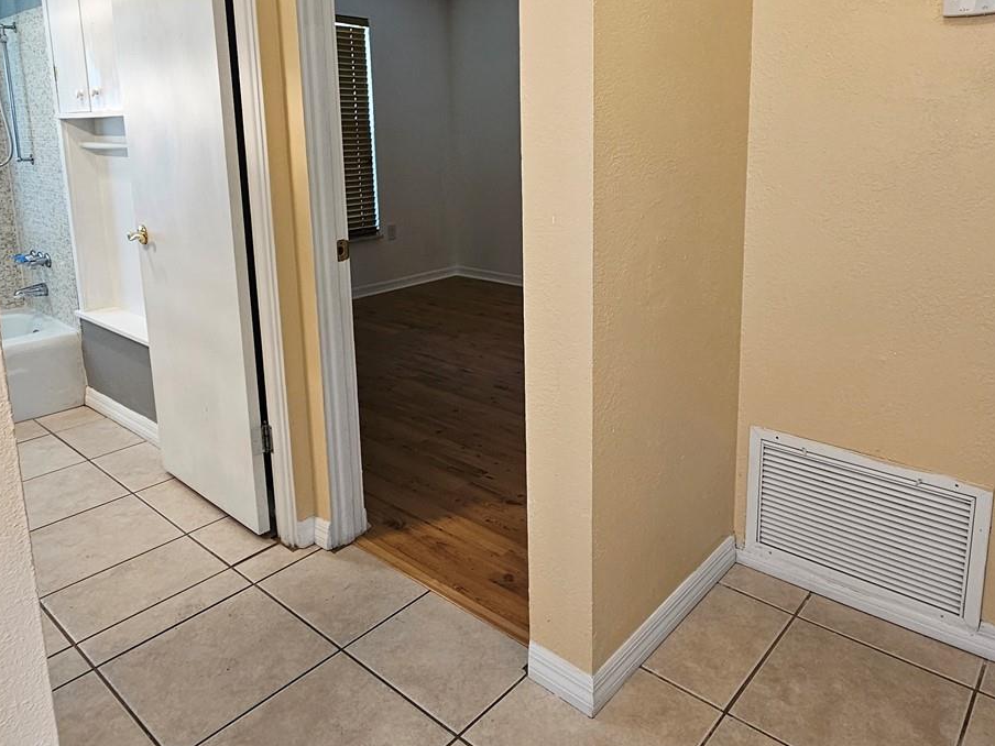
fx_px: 661
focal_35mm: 23
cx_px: 553
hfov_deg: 73.7
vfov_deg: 57.3
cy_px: 235
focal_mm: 2.2
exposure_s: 1/60
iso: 100
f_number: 2.2
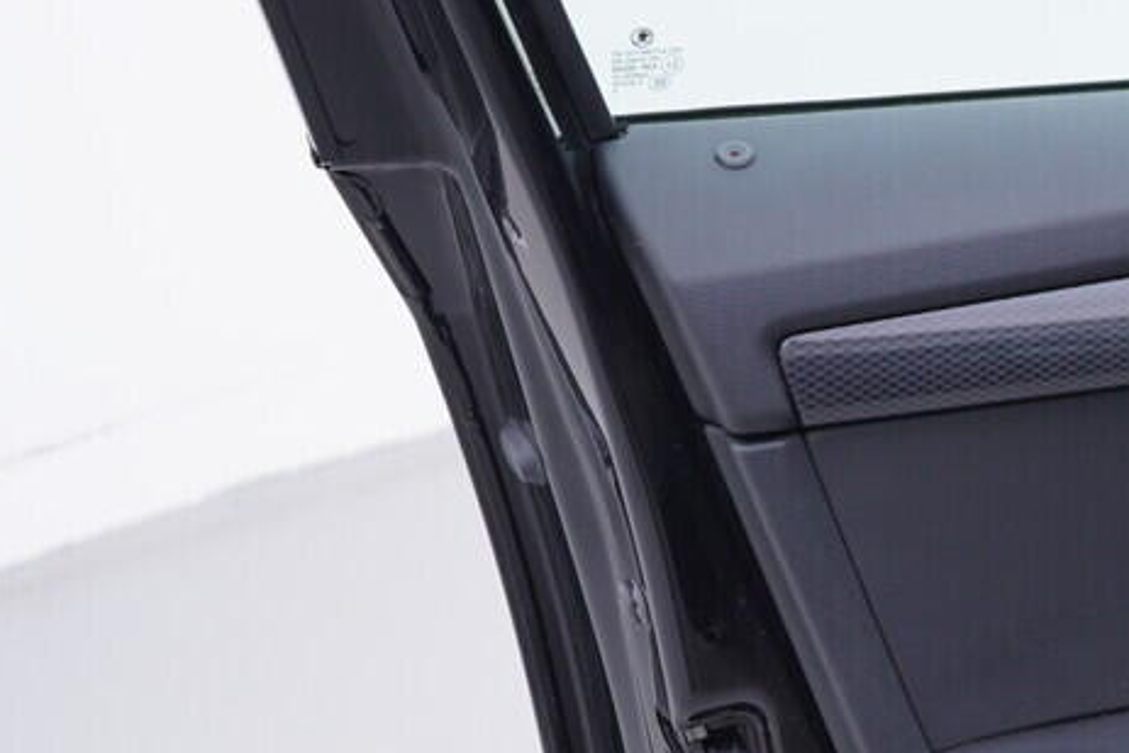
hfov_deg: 16.9
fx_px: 3513
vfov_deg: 12.2
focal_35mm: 112
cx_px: 1585
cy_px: 638
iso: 125
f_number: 3.2
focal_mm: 24
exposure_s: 1/50
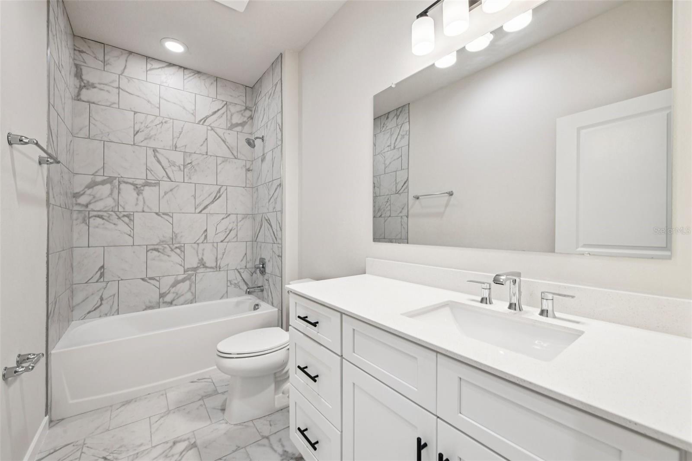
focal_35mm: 14
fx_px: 269
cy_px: 230
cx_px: 346
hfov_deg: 104.3
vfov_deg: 81.2
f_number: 8
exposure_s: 1/15
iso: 400
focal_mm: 14
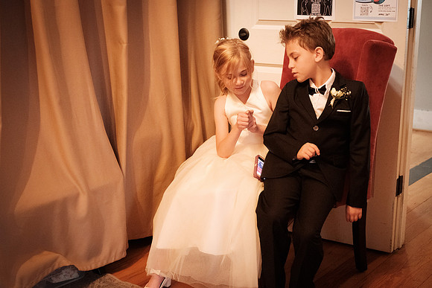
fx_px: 636
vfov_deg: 25.5
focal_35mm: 53
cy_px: 144
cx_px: 216
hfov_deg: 37.5
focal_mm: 35
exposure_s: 1/90
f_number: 2.8
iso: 12800
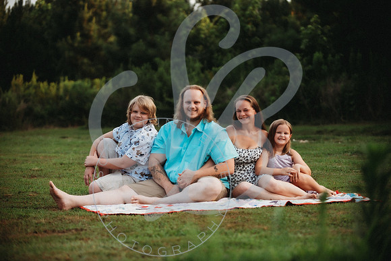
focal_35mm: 101
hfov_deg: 20.2
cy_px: 130
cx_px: 192
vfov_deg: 13.6
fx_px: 1096
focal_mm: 98
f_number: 2.8
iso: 100
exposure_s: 1/200
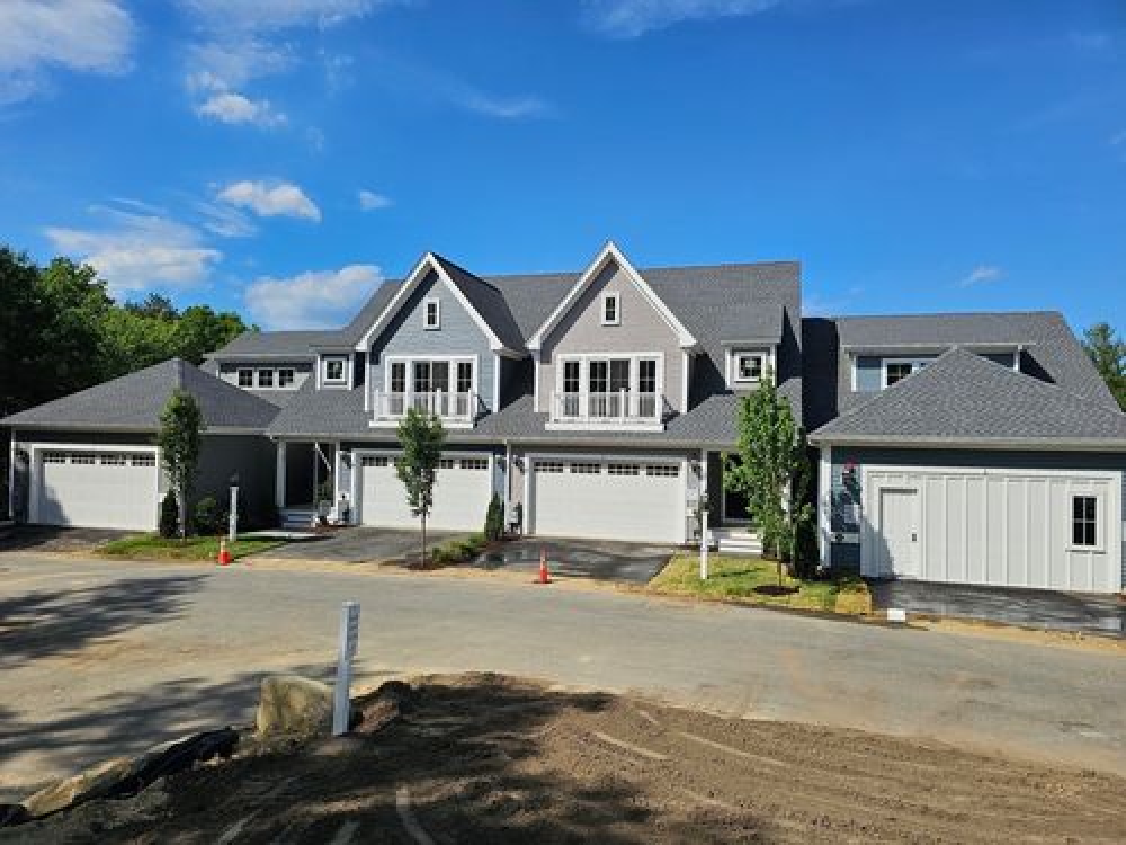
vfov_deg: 58.9
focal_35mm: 23
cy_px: 422
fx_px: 748
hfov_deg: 73.9
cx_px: 563
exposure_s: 1/1199
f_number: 1.7
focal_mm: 6.3
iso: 10
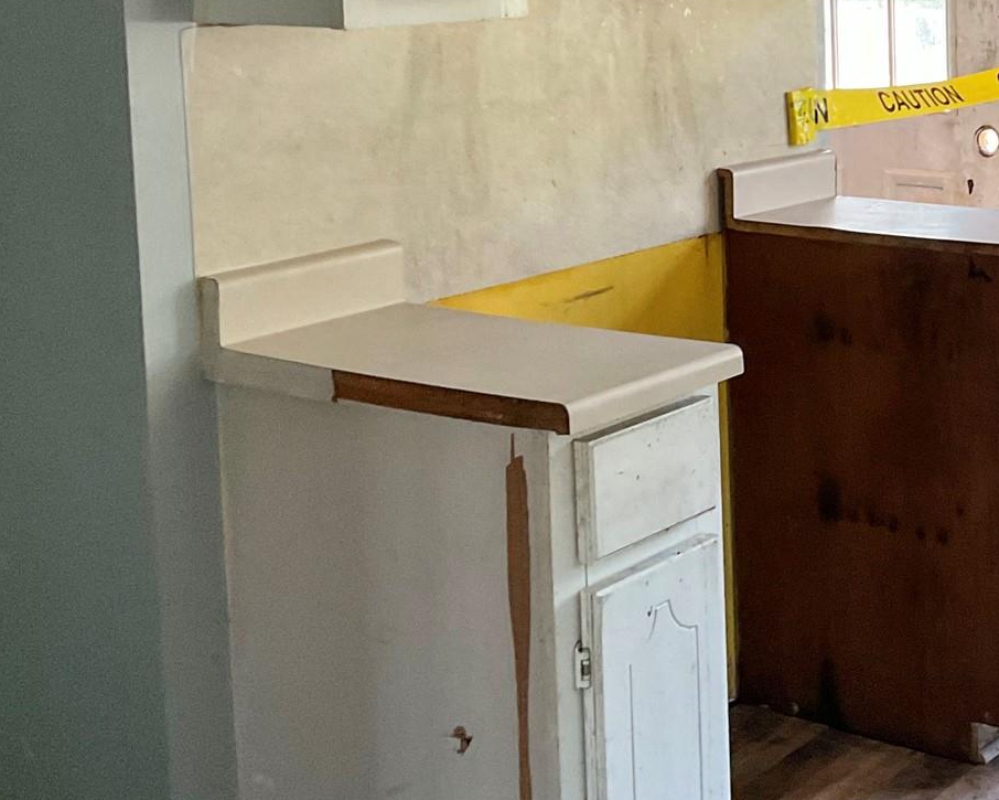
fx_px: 1892
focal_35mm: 64
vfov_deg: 23.4
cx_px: 924
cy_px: 116
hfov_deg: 28.3
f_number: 1.8
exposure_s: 1/60
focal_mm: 3
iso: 100
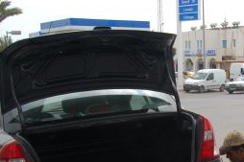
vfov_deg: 19.6
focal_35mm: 68
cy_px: 149
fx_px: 461
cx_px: 258
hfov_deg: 27.5
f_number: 10
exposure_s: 1/400
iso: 400
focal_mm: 18
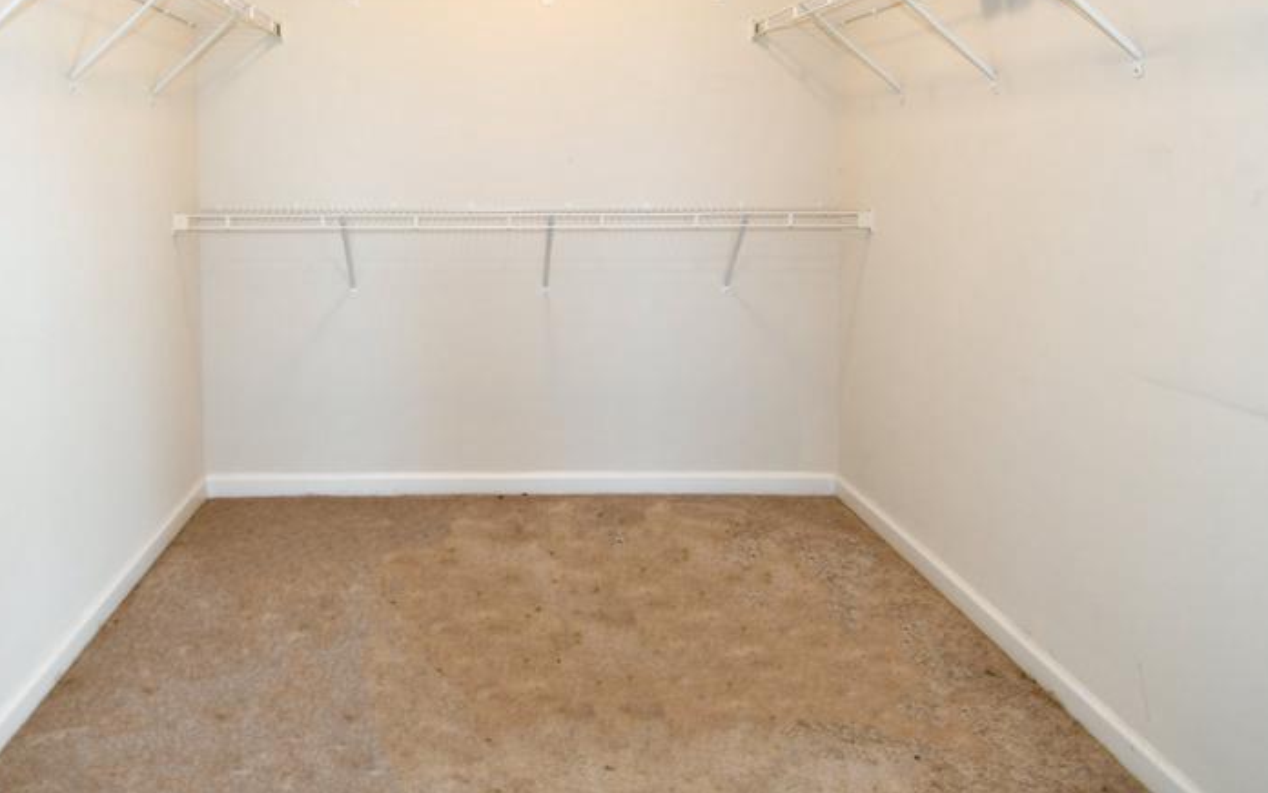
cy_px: 221
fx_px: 933
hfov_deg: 67.0
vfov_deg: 44.8
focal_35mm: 27
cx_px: 448
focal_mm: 12
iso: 280
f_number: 4
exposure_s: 1/60
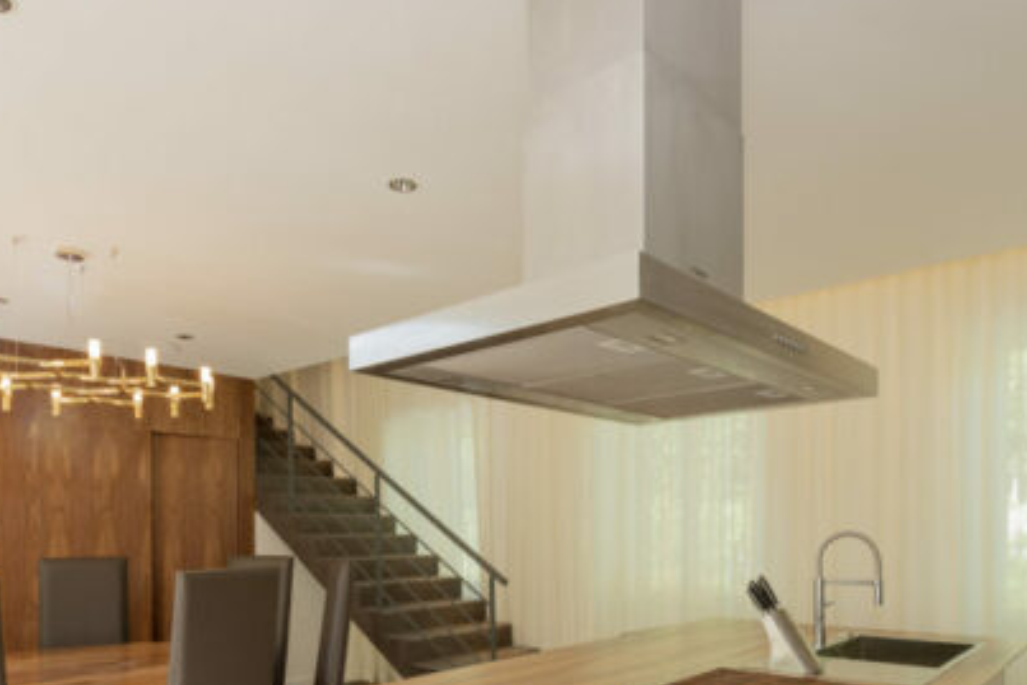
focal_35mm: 25
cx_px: 573
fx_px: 713
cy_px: 560
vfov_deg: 48.1
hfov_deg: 71.2
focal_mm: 14
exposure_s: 1/6
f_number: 9
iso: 100
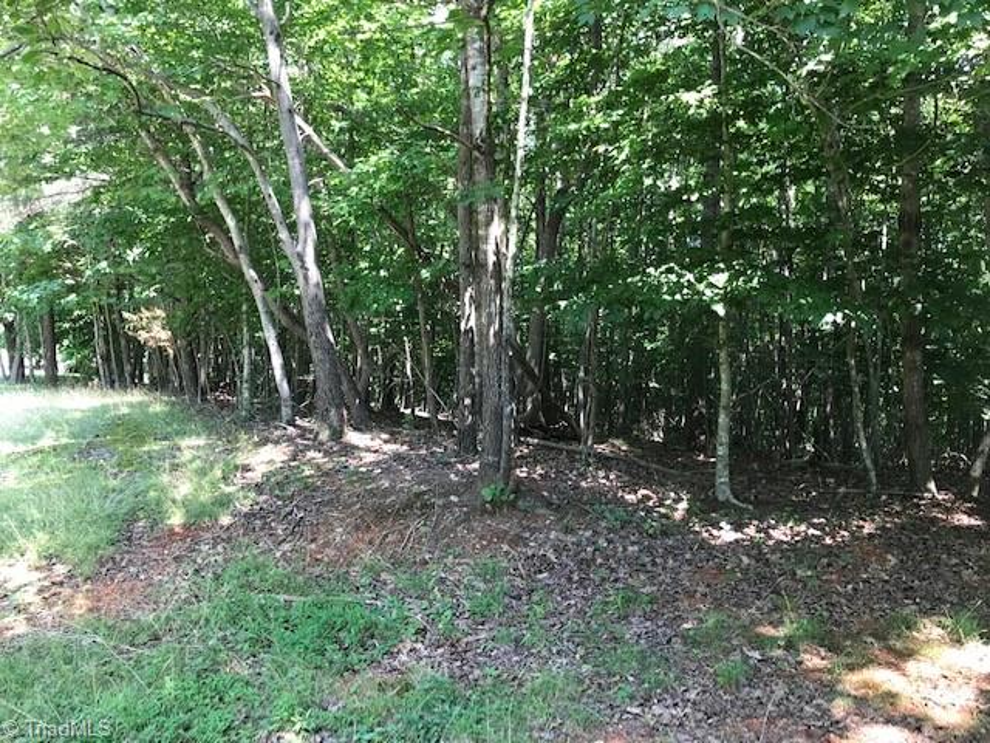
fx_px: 801
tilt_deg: +2.4
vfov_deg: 49.7
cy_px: 372
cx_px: 495
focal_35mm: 28
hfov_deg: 63.4
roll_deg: -1.9
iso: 32
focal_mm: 3.99
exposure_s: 1/60
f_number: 1.8
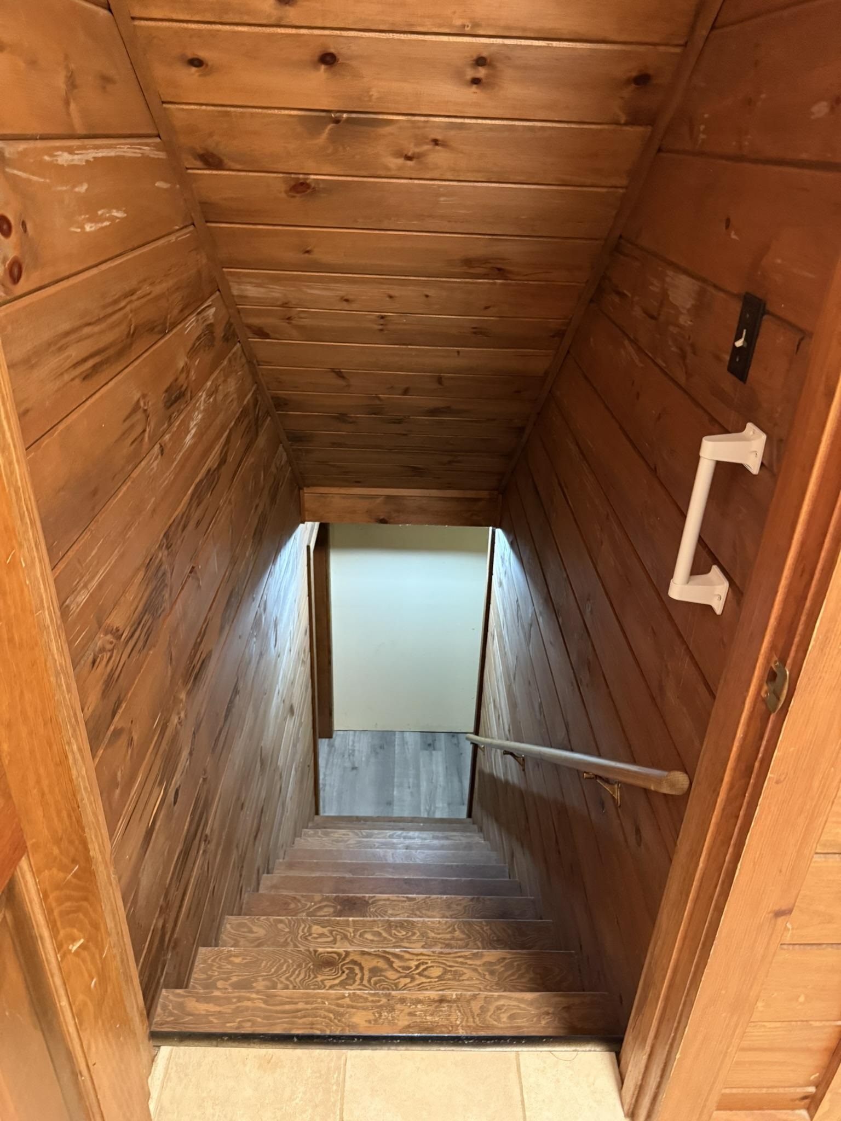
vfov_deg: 71.6
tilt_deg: -27.7
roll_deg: -4.0
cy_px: 560
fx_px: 777
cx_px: 420
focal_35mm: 24
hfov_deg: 56.8
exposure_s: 1/30
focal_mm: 6.76
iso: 800
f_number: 1.78
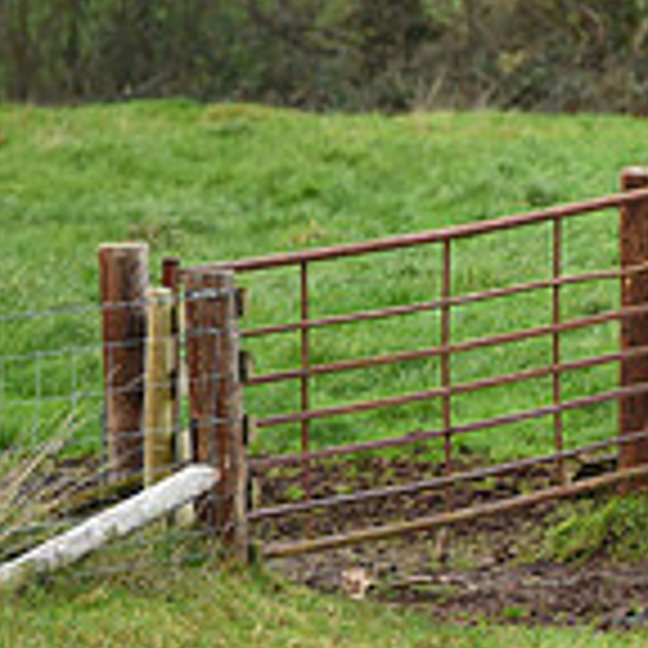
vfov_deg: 2.6
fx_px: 14508
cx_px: 1188
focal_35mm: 685
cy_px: 76
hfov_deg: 2.5
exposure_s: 1/1000
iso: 1000
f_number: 3.5
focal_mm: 200
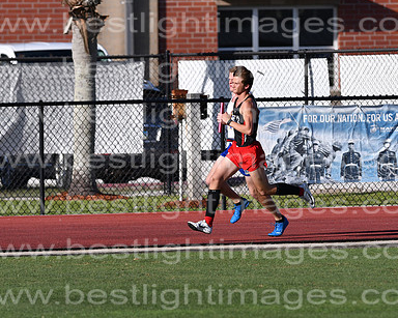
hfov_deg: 3.0
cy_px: 138
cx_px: 201
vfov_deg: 2.4
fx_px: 7513
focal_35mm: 638
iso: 320
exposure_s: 1/3200
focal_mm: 300
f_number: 5.6
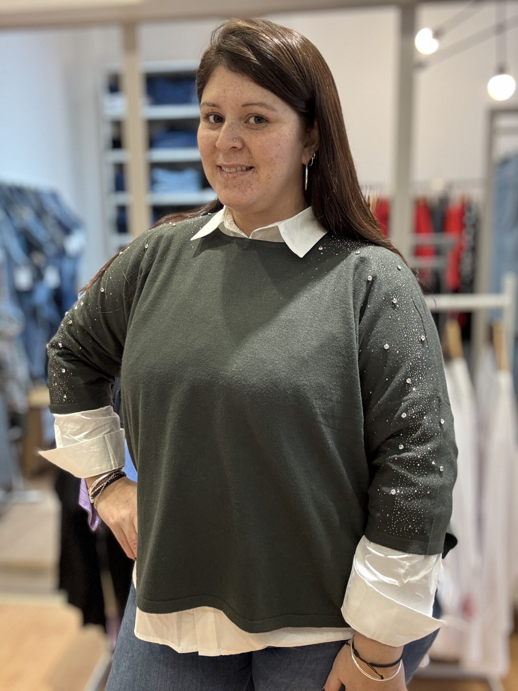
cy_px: 346
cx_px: 259
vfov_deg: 60.0
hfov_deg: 46.8
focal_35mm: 30
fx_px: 599
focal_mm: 2.69
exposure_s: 1/50
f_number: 1.9
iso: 160
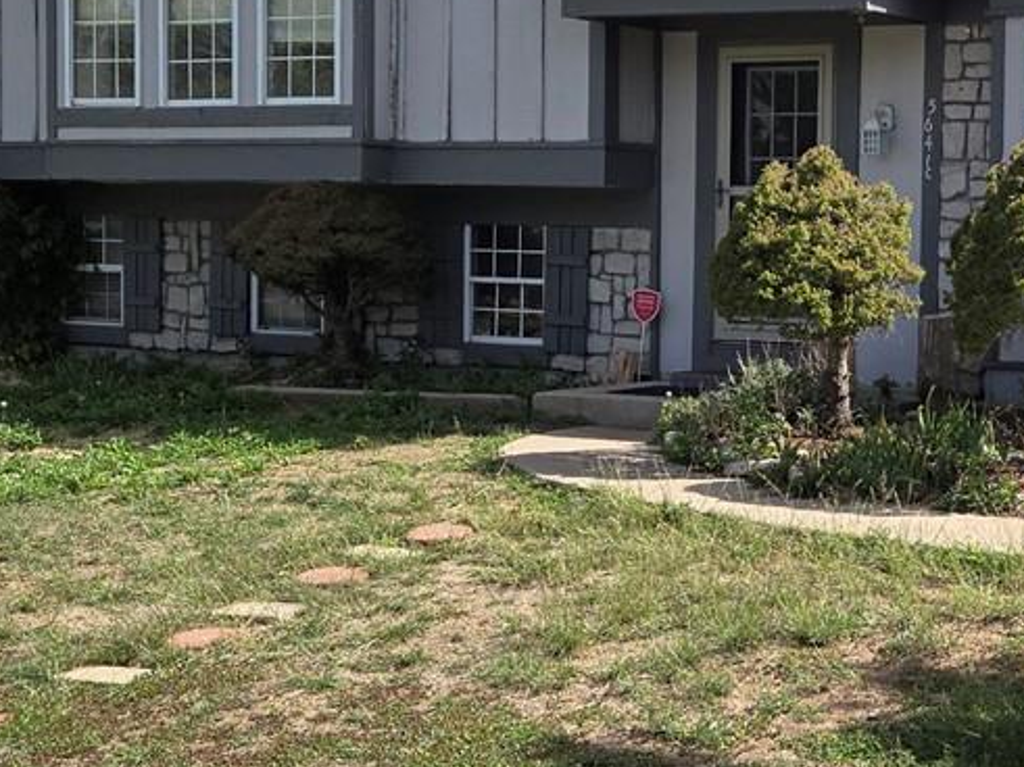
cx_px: 1020
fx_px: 2218
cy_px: 288
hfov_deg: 24.8
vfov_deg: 19.6
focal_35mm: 75
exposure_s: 1/1414
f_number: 1.8
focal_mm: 5.4
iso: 25
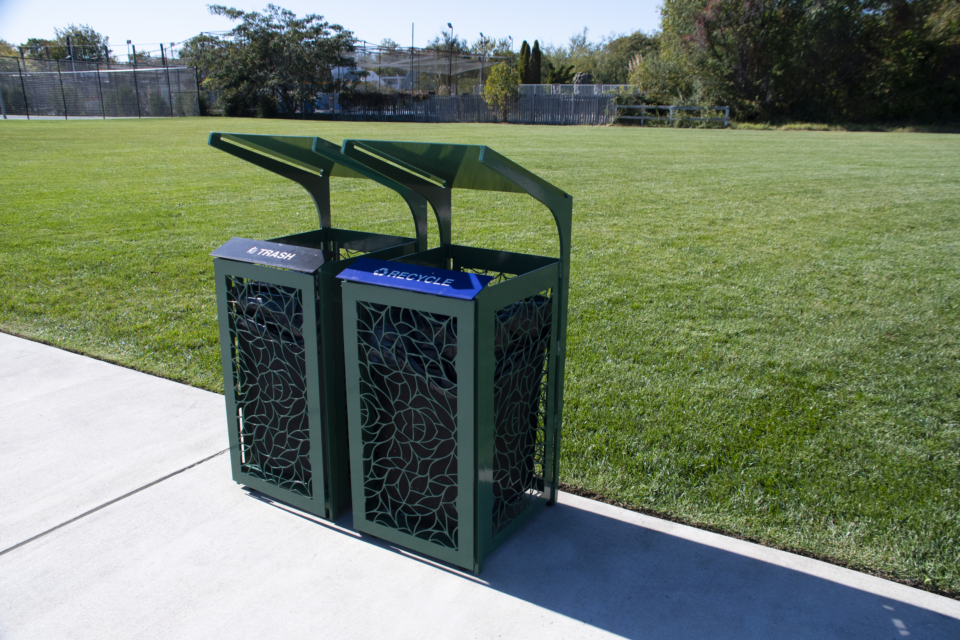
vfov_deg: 43.6
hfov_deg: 61.9
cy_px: 320
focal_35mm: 30
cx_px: 480
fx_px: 800
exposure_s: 1/1250
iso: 400
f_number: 7.1
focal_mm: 20
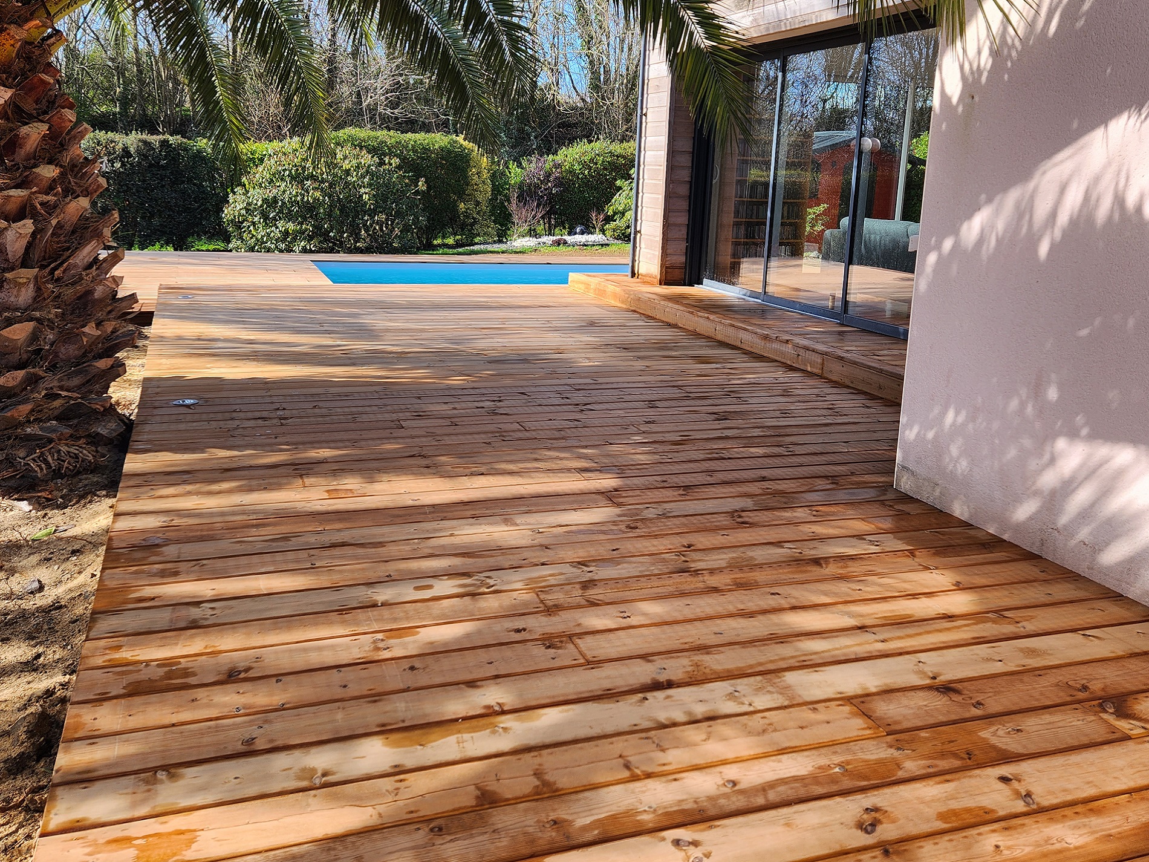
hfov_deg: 73.9
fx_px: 763
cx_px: 574
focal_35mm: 23
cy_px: 431
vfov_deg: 58.9
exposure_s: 1/493
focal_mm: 5.4
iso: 20
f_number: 1.8
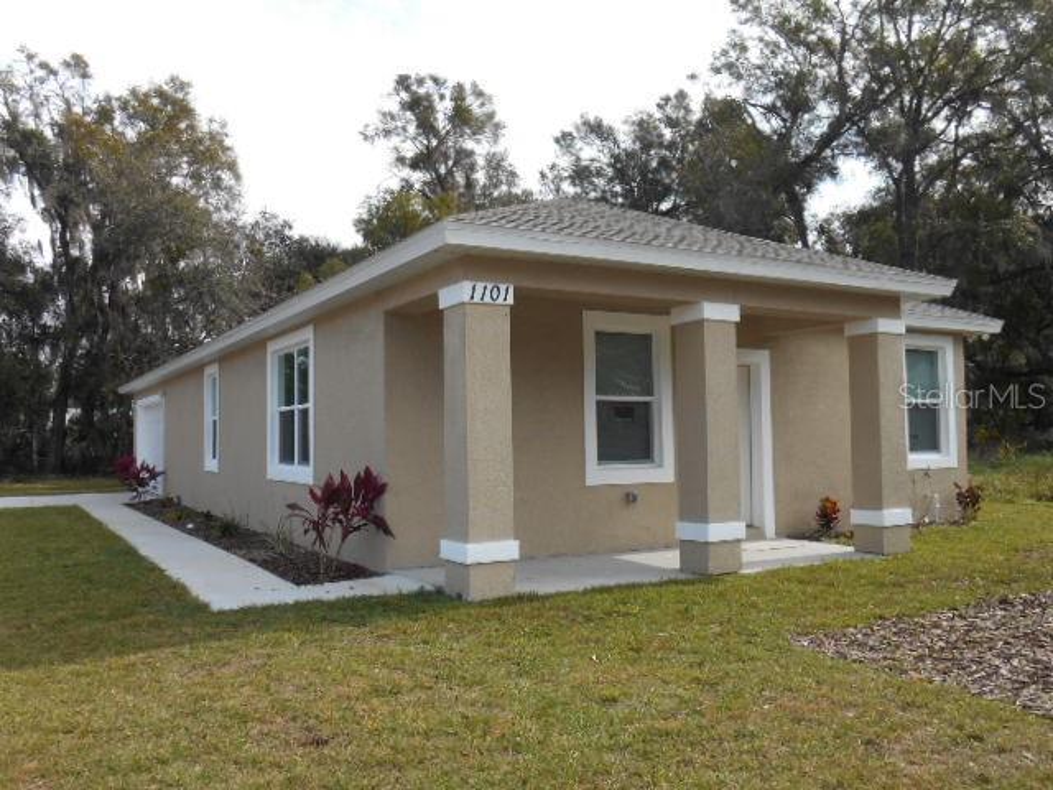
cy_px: 395
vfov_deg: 45.4
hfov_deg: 58.4
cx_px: 526
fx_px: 943
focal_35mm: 31
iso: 80
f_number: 3.6
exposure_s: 1/400
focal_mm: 5.5
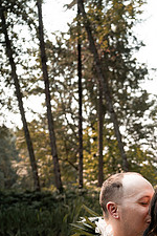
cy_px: 232
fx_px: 314
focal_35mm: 48
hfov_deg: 27.1
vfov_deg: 37.1
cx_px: 141
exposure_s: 1/1000
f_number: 2.8
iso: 160
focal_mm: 24
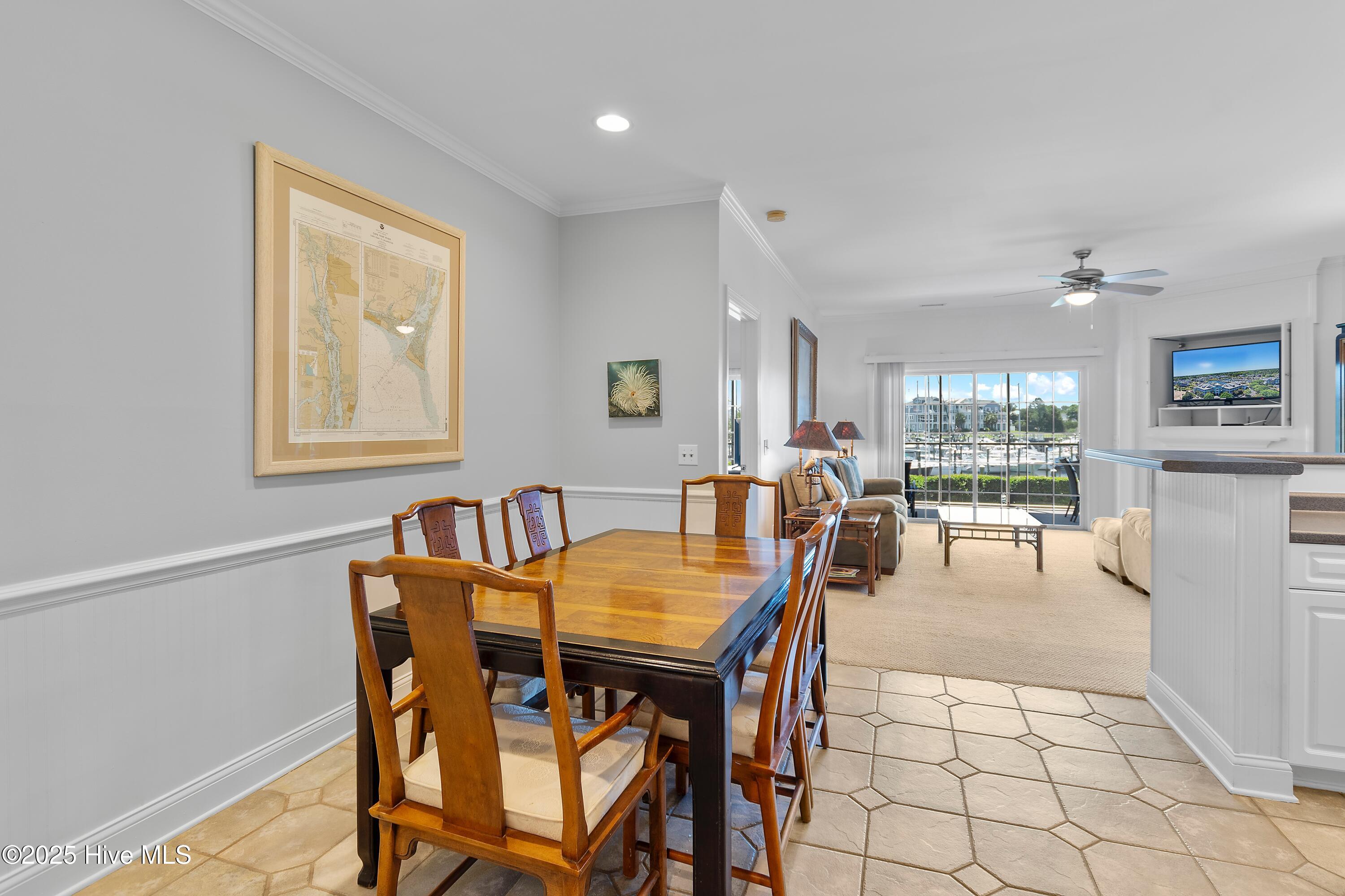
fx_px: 598
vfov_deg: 73.7
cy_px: 448
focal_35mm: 16
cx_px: 672
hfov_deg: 96.7
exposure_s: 1/3
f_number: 4.8
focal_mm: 11
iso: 100
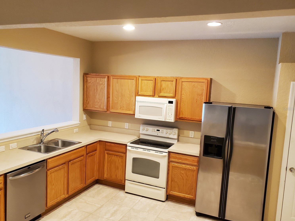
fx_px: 239
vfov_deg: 49.7
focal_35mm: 28
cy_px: 109
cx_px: 143
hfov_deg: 63.4
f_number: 2.4
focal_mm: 4.3
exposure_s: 1/39
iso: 400
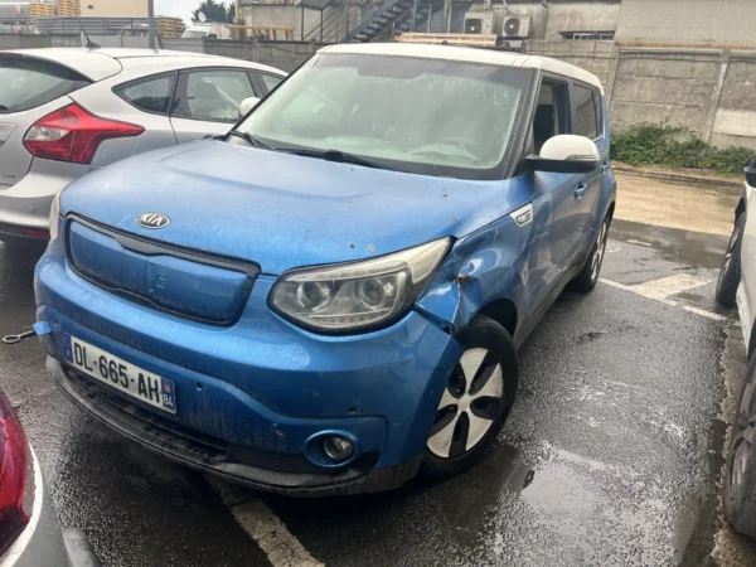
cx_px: 378
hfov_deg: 67.3
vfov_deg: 53.1
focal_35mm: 26
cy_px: 284
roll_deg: -2.6
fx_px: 568
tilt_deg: -18.9
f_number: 1.5
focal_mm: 5.7
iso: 50
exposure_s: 1/504
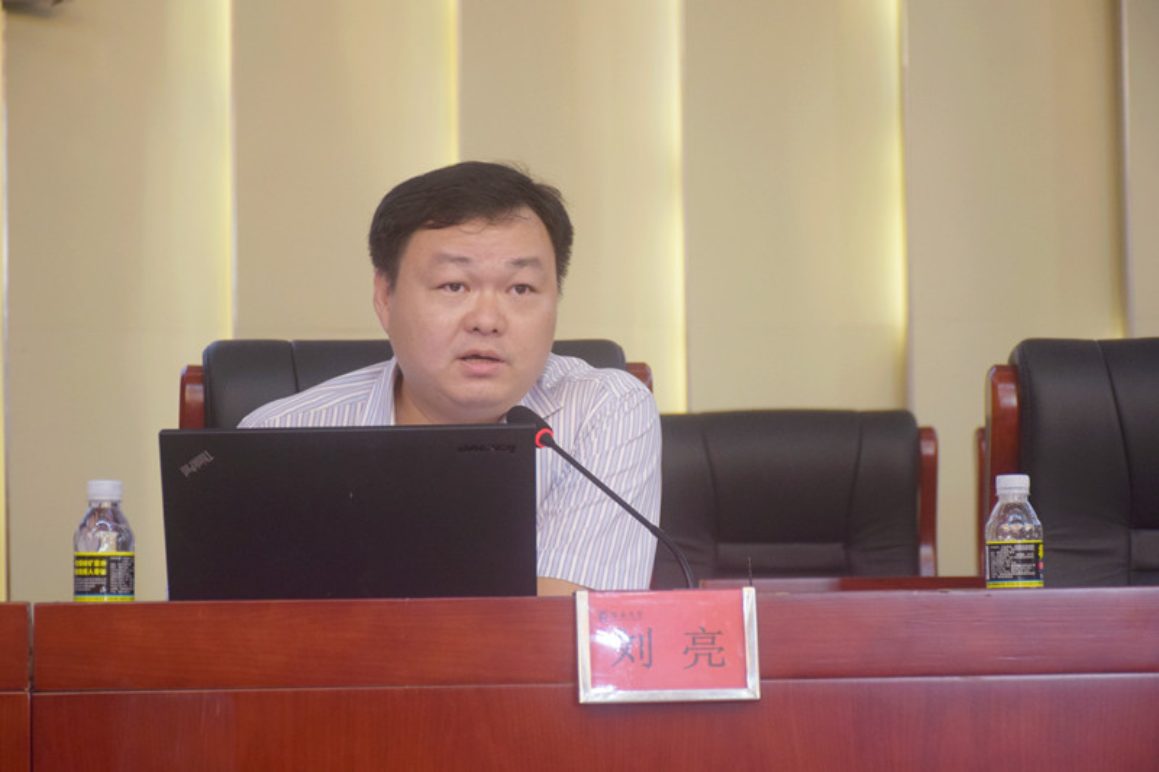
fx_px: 3380
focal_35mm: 105
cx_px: 580
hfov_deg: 19.5
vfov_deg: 13.0
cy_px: 386
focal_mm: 70
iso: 2000
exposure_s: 1/60
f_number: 5
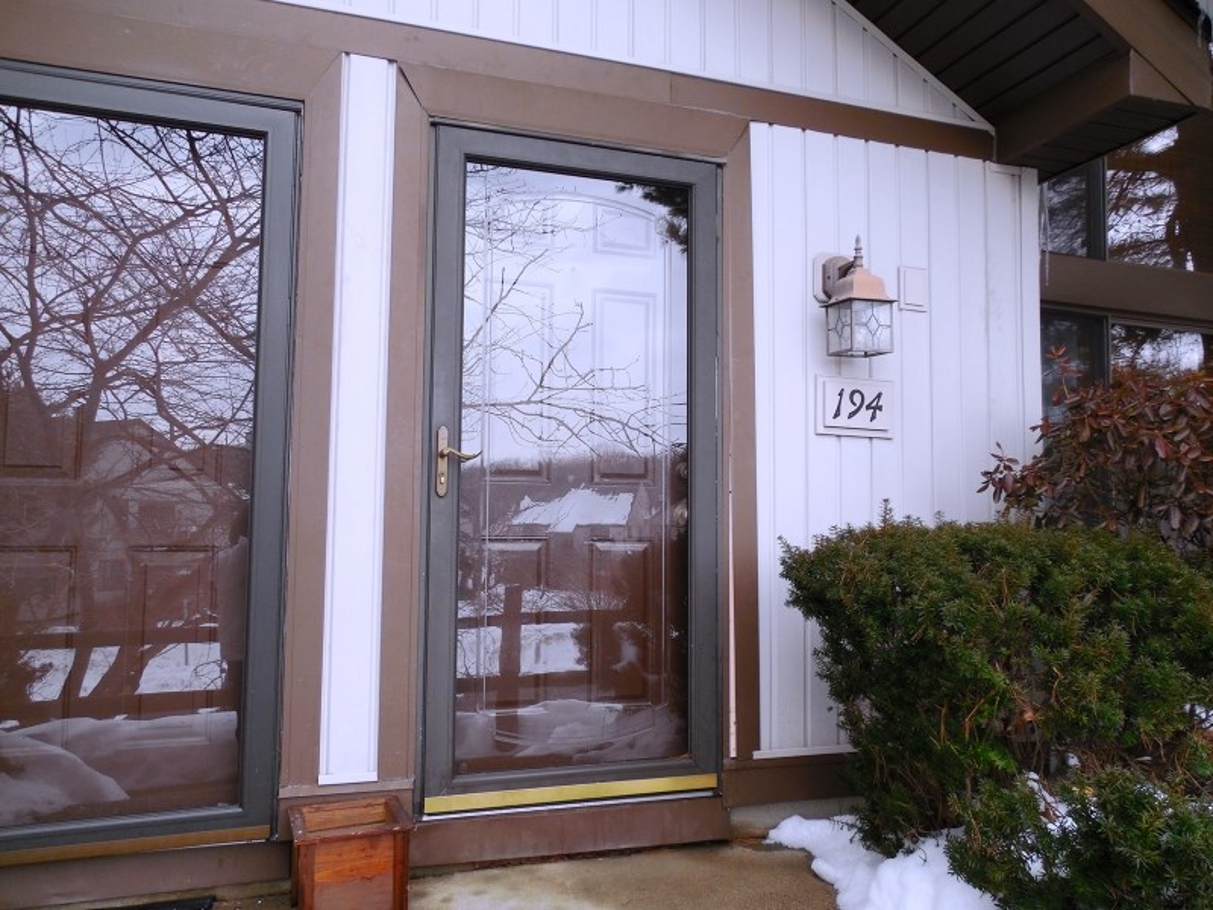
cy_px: 455
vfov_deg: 54.9
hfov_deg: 69.4
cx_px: 606
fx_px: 876
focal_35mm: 25
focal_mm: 4.5
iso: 125
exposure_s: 1/250
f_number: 3.3
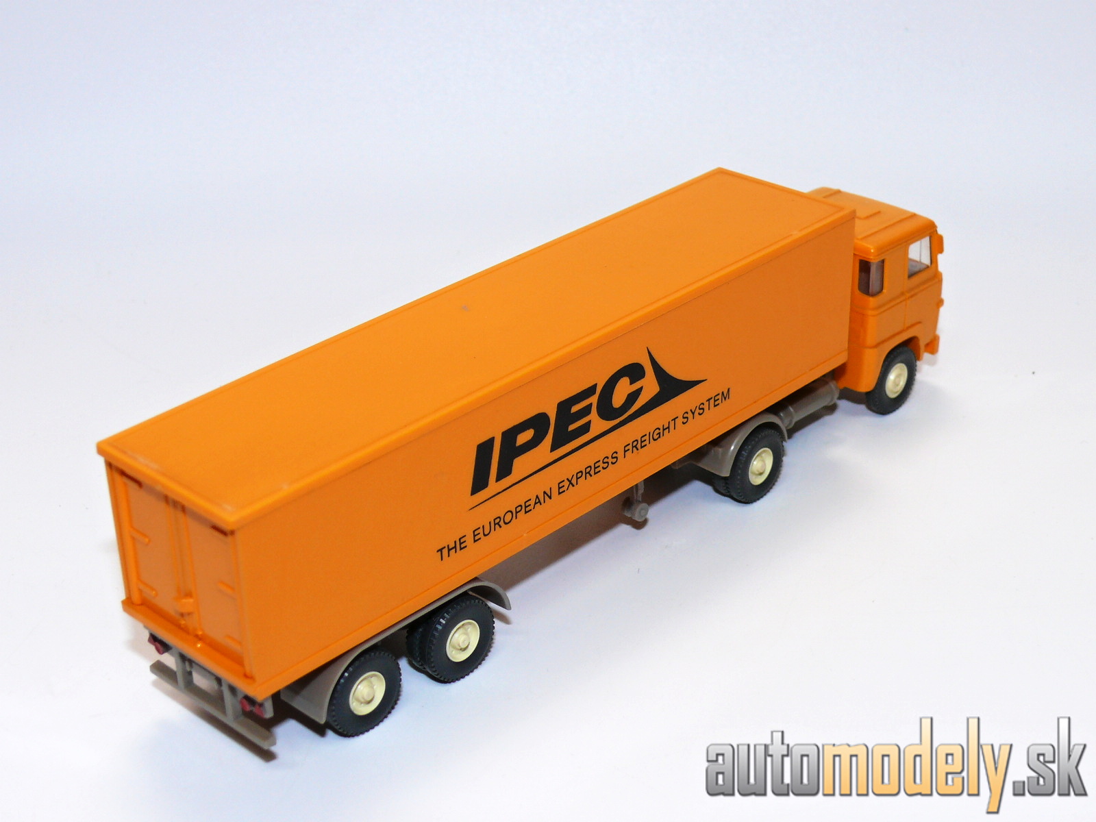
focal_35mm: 61
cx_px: 548
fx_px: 1931
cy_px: 411
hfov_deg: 31.7
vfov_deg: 24.0
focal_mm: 10.1
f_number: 4
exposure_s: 1/30
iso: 100
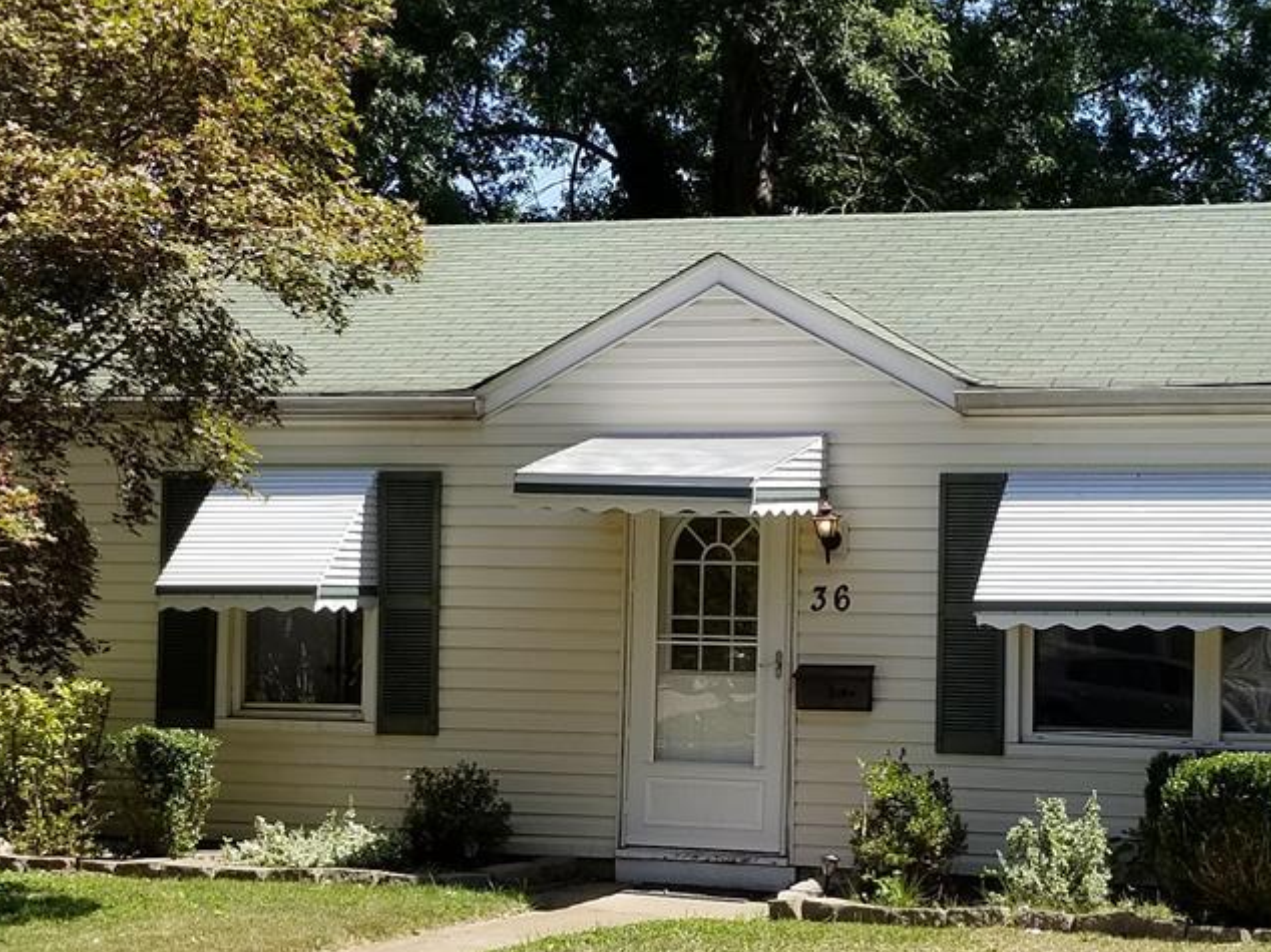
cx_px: 872
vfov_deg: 34.3
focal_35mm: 42
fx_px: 1542
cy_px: 541
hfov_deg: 44.0
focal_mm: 4.25
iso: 50
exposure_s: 1/1524
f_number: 1.7
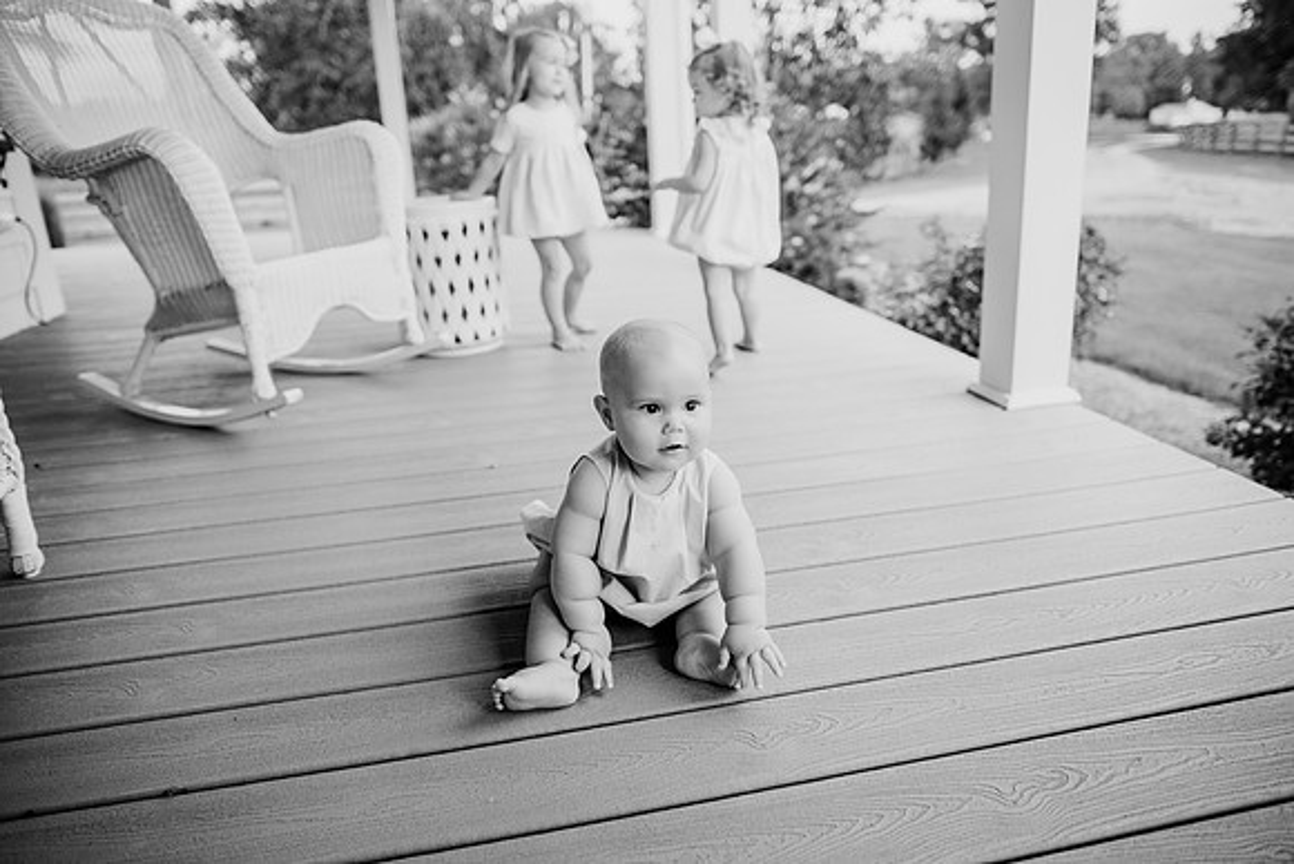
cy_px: 432
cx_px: 647
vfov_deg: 53.2
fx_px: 863
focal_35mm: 24
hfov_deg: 73.7
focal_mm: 24
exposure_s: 1/400
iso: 250
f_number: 2.5
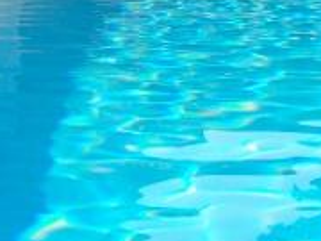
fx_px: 1567
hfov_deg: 11.5
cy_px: -181
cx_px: 339
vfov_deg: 8.5
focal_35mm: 169
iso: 80
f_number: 4
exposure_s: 1/800
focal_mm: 6.3
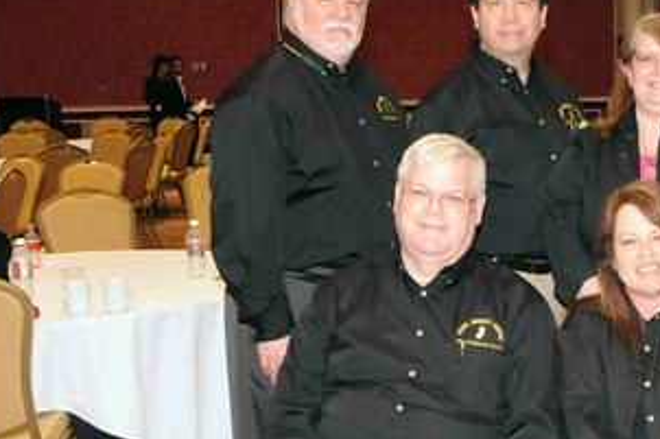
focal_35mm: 73
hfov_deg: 26.7
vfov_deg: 18.6
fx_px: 1339
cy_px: 226
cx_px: 601
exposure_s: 1/60
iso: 1600
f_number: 8
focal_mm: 23
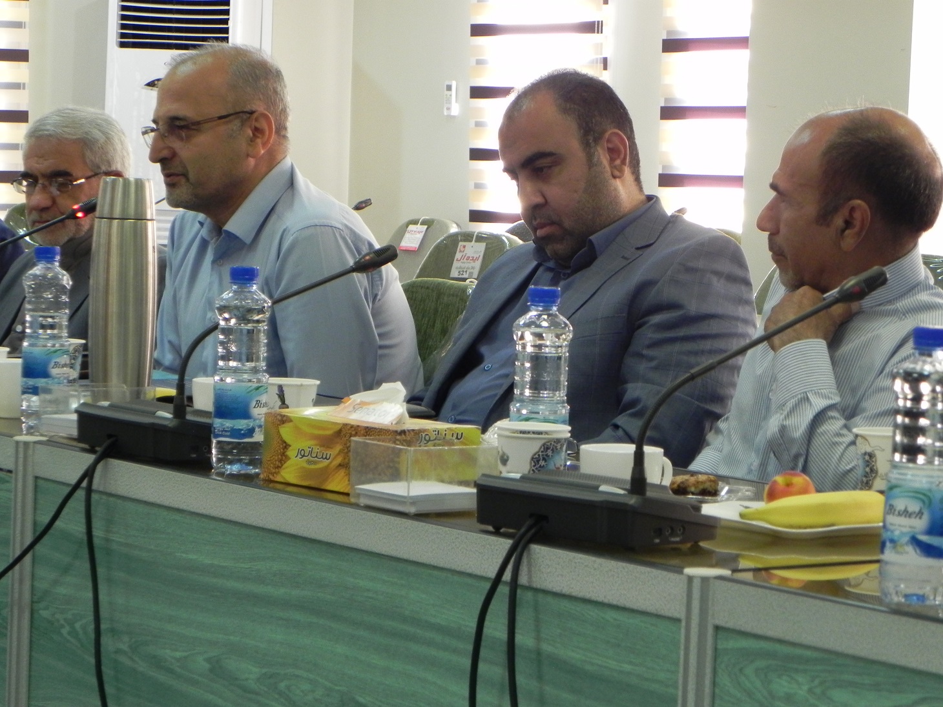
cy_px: 354
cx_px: 472
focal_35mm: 105
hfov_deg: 18.7
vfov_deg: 14.1
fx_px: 2860
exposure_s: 1/25.1
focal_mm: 18.8
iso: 400
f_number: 4
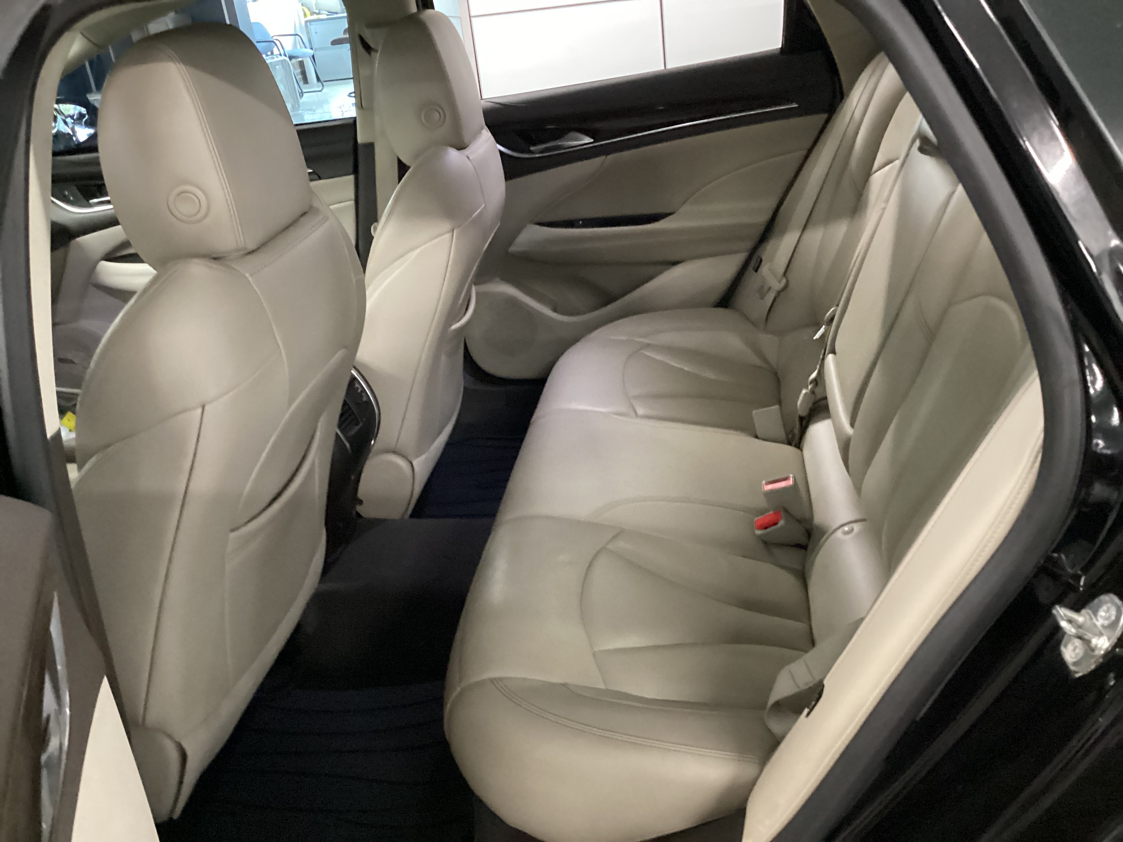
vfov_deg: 45.4
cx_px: 562
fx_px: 1006
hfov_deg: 58.4
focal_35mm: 31
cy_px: 421
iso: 800
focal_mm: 3.3
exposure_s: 1/25
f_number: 2.4
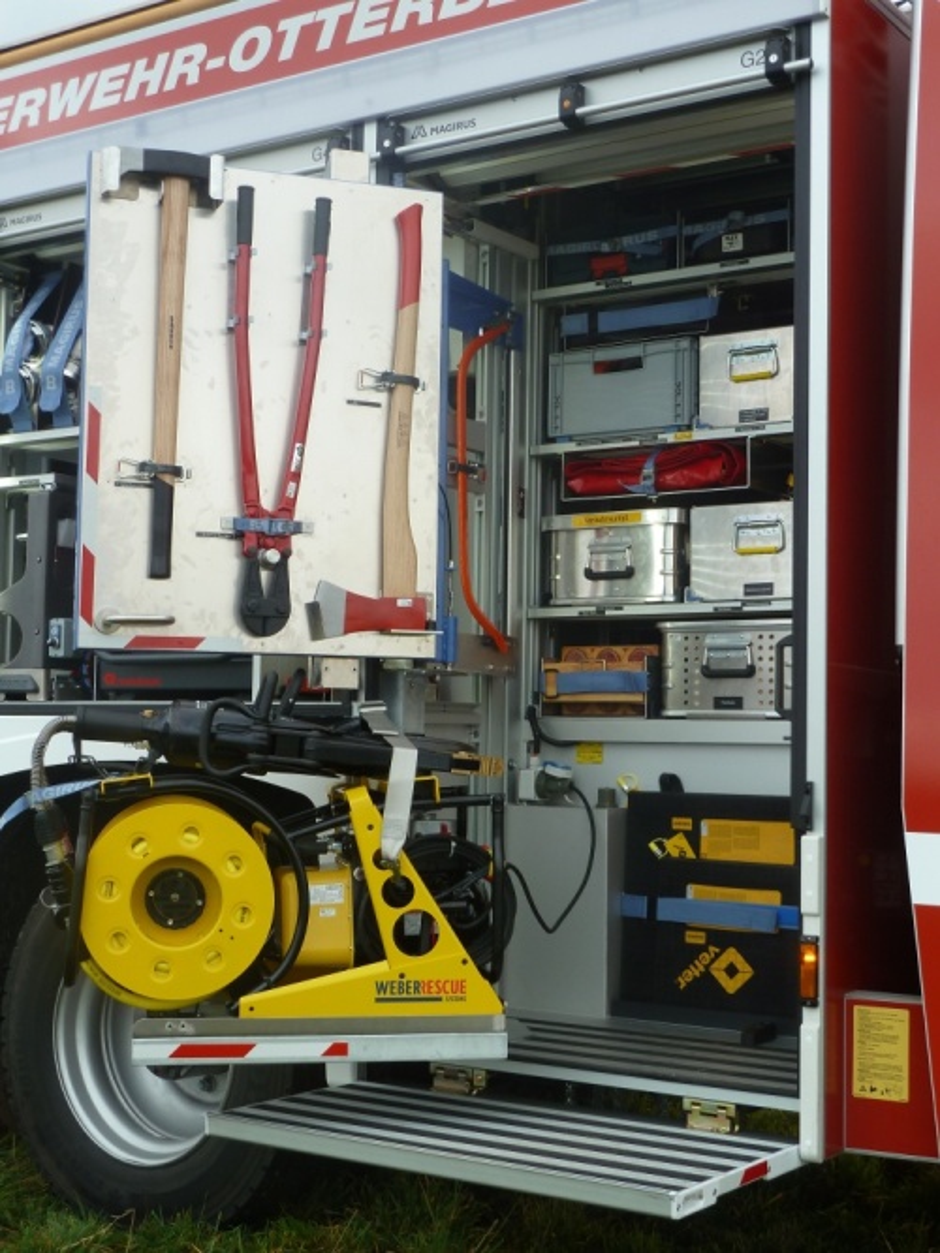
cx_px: 470
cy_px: 626
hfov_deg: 30.3
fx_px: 1738
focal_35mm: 48
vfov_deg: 39.7
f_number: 3.8
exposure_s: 1/50
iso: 80
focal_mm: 7.9
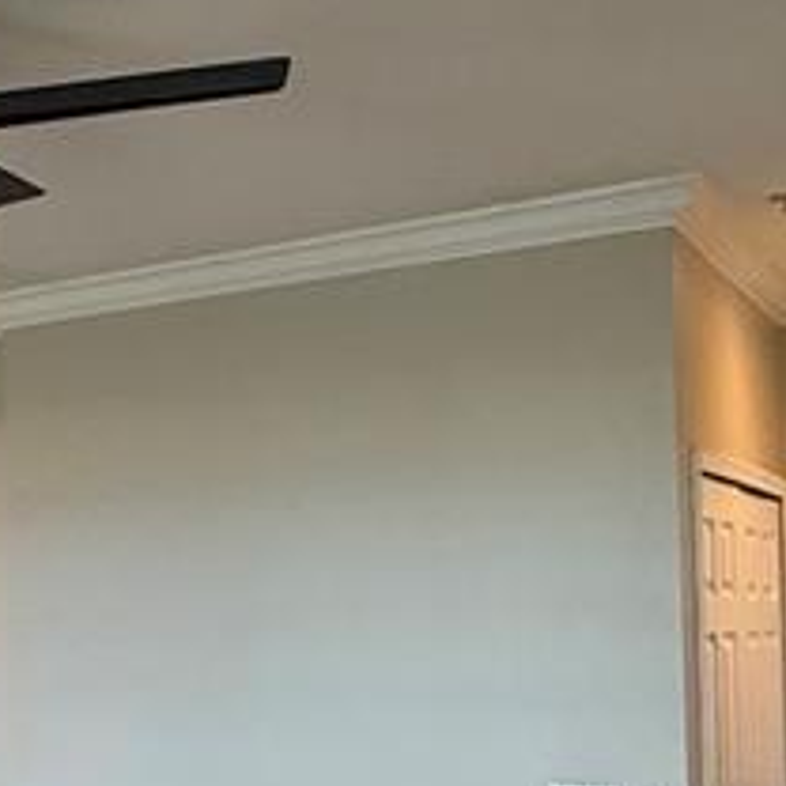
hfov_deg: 23.3
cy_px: 571
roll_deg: +1.0
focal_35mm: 61
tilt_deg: +1.8
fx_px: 1567
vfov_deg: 27.8
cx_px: -355
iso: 400
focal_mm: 2.22
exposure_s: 1/120
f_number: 2.2
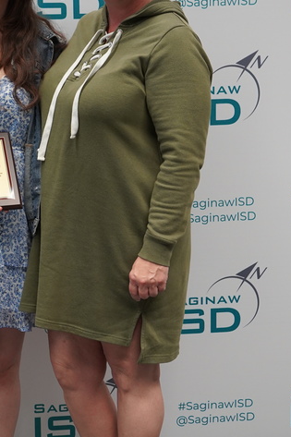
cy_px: 229
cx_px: 72
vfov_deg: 26.0
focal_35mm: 78
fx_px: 946
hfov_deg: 17.4
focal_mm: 36
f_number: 4
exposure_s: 1/160
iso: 1600
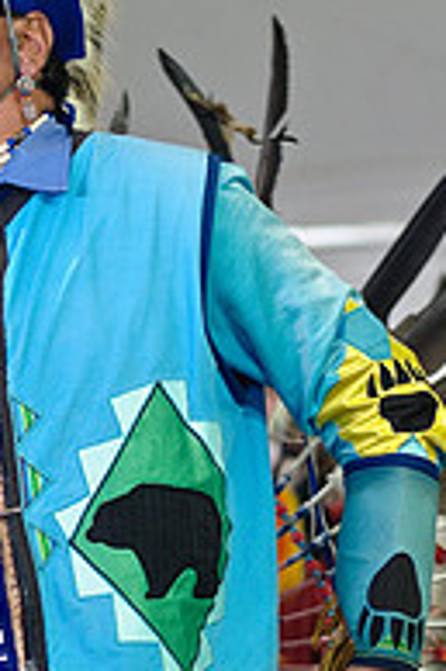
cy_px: 356
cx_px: 109
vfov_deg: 11.8
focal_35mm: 174
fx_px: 3239
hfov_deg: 7.9
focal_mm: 50
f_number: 1.8
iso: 800
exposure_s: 1/250
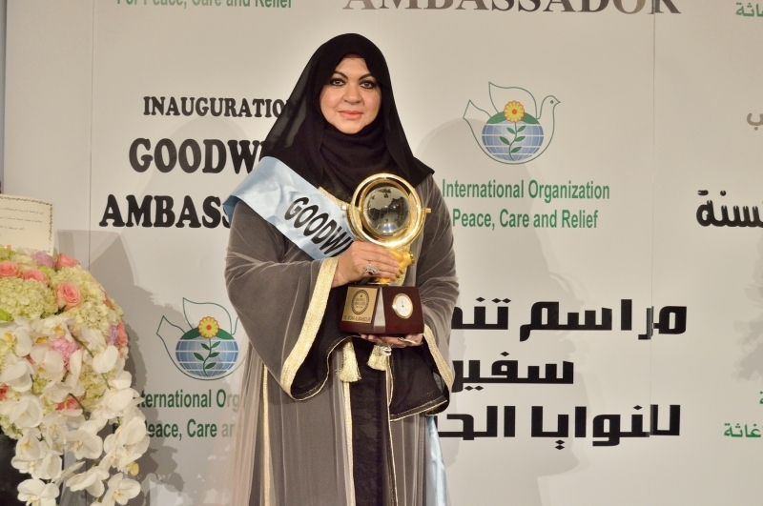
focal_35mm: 72
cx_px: 382
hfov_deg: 28.1
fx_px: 1524
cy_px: 253
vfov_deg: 18.9
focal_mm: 48
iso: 720
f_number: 5.3
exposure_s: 1/60
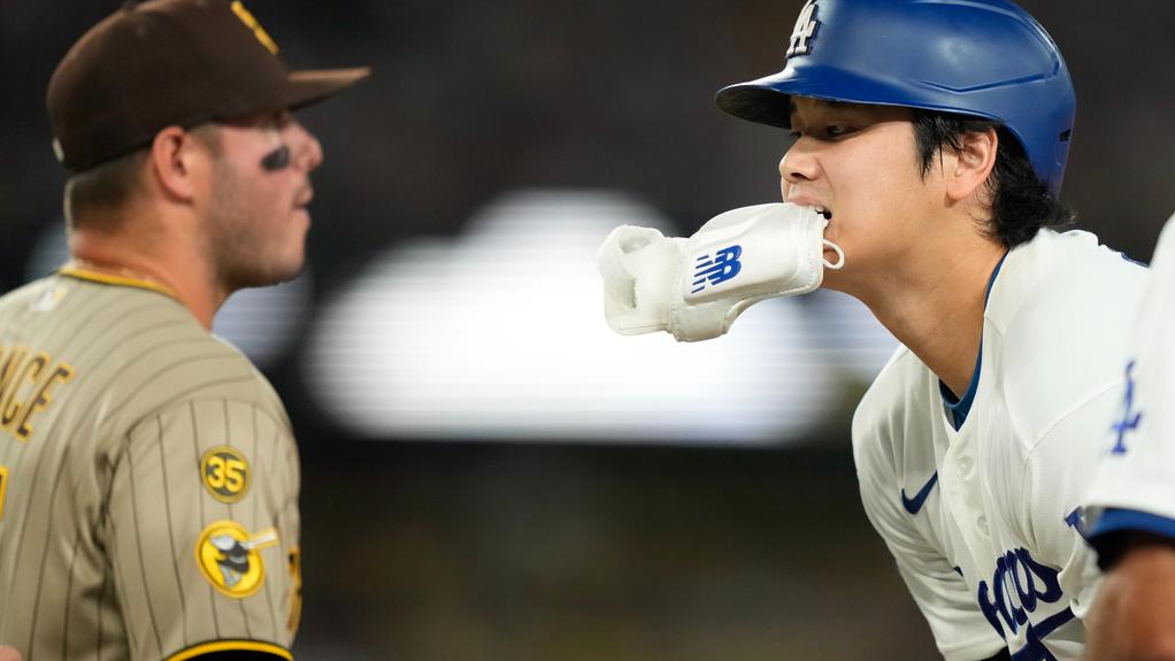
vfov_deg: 2.9
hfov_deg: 5.1
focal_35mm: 420
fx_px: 13086
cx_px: 588
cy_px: 280
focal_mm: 400
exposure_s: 1/2500
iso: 3200
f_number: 2.8
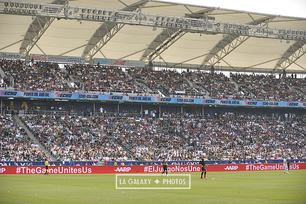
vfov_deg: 17.0
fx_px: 680
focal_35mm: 80
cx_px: 153
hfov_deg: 25.4
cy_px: 102
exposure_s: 1/2500
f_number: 3.5
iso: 320
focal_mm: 80
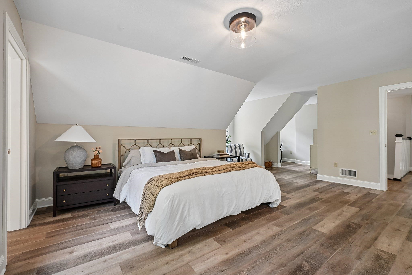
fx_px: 183
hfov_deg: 96.7
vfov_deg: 73.7
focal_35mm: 16
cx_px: 206
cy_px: 138
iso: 400
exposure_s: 1/5
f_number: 8
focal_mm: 16
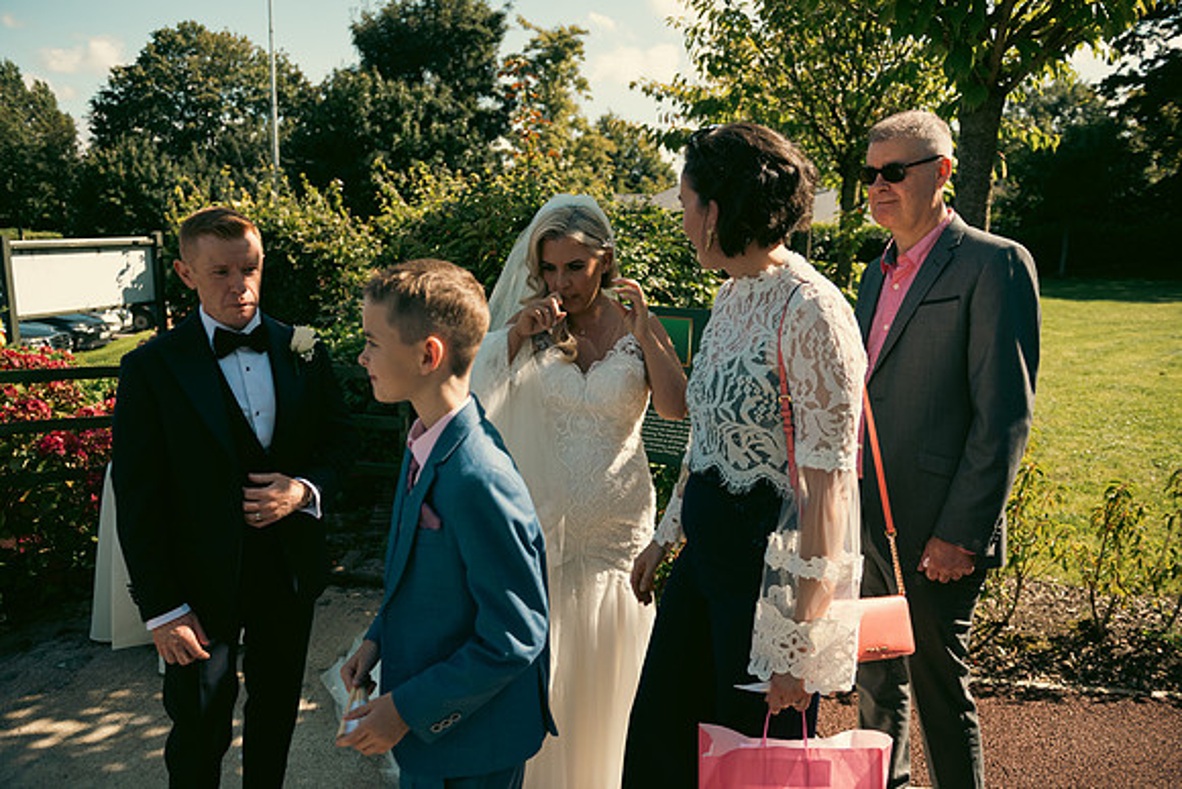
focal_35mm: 26
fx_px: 854
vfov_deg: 49.6
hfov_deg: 69.4
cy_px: 394
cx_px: 591
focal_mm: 26
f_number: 3.5
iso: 250
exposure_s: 1/2000
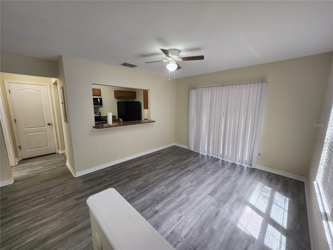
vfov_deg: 89.9
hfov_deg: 106.2
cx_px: 166
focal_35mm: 13
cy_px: 125
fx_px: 125
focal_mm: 1.74
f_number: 2.2
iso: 100
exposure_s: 1/60
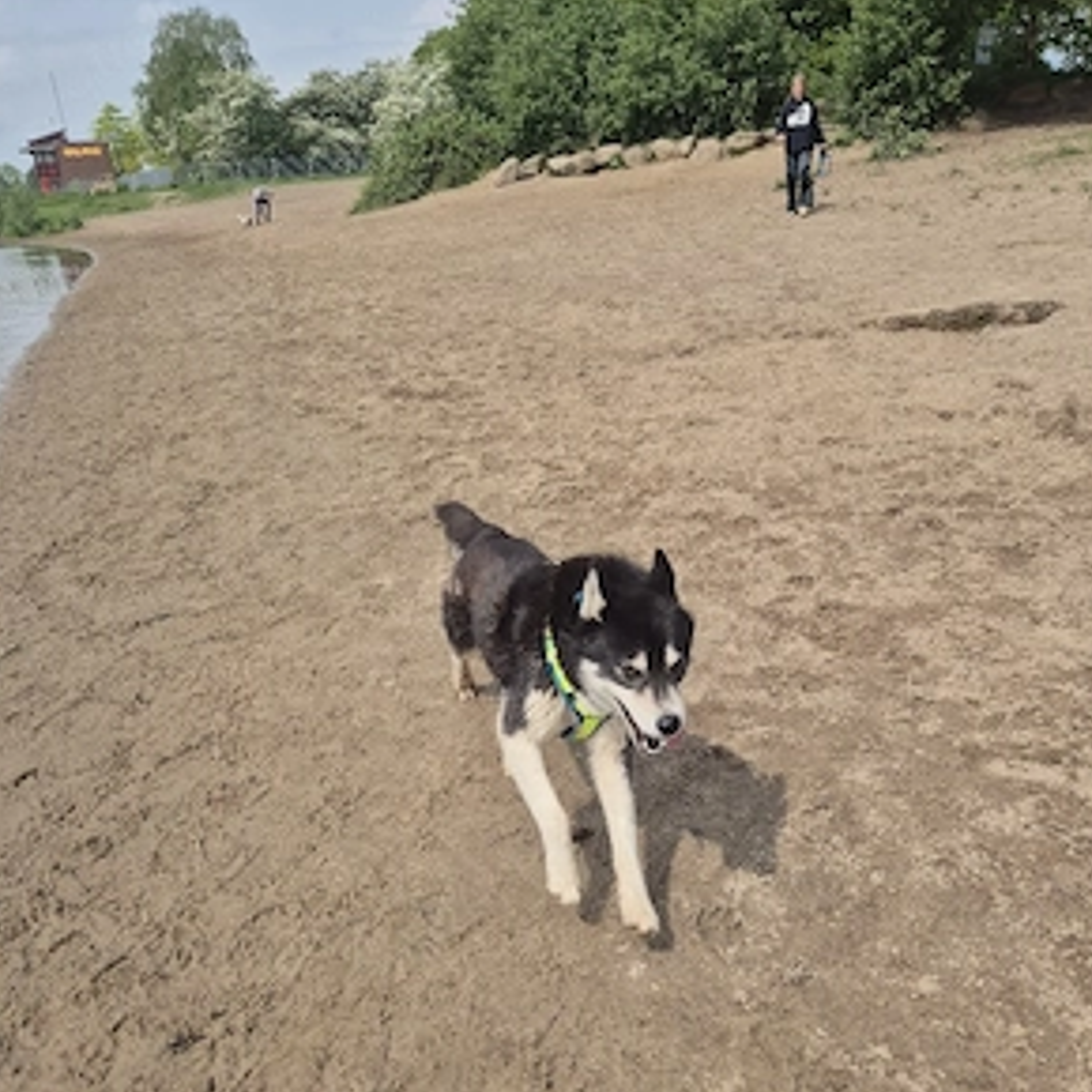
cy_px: 644
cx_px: 538
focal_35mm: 28
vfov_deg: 56.9
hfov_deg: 57.3
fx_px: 999
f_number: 1.8
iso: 25
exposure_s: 1/2000
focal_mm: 5.4
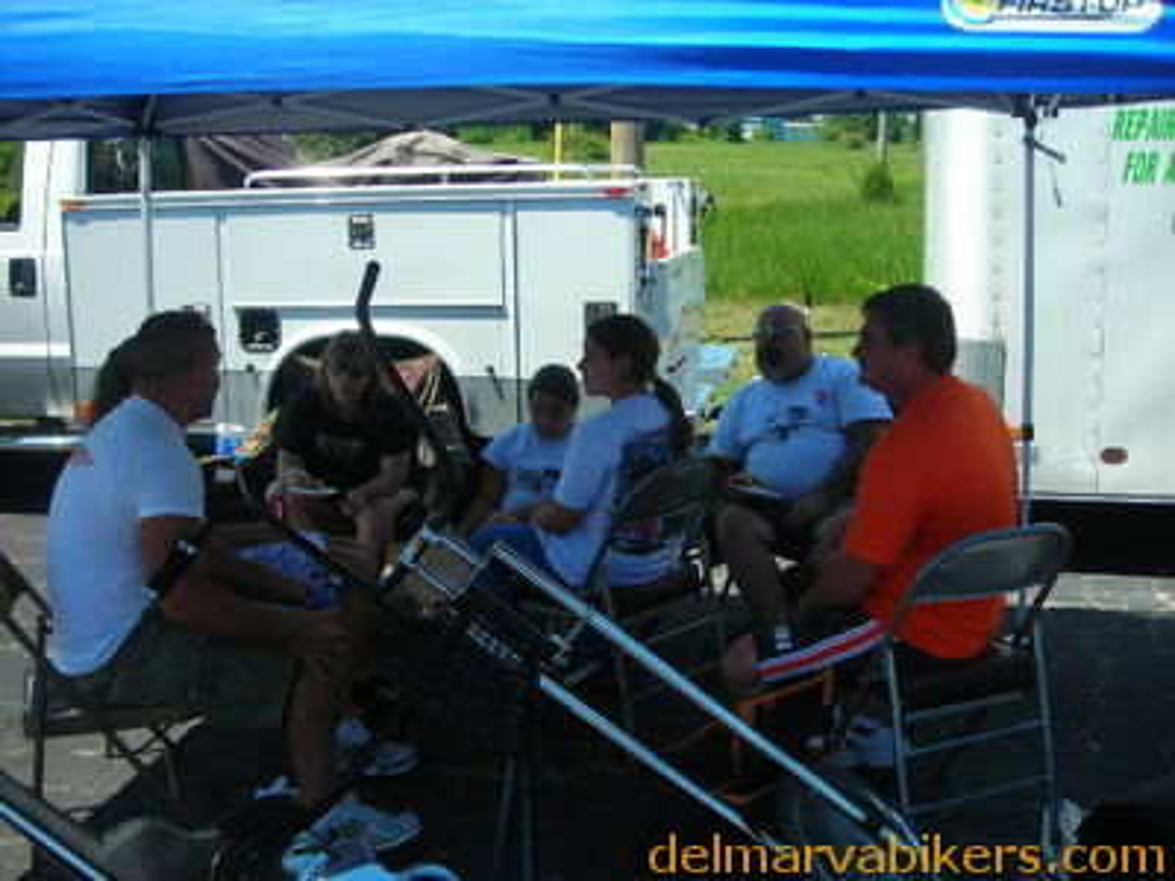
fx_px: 1392
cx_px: 588
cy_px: 440
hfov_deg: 45.8
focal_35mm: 41
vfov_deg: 35.1
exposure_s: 1/328
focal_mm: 6.8
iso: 50
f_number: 3.3
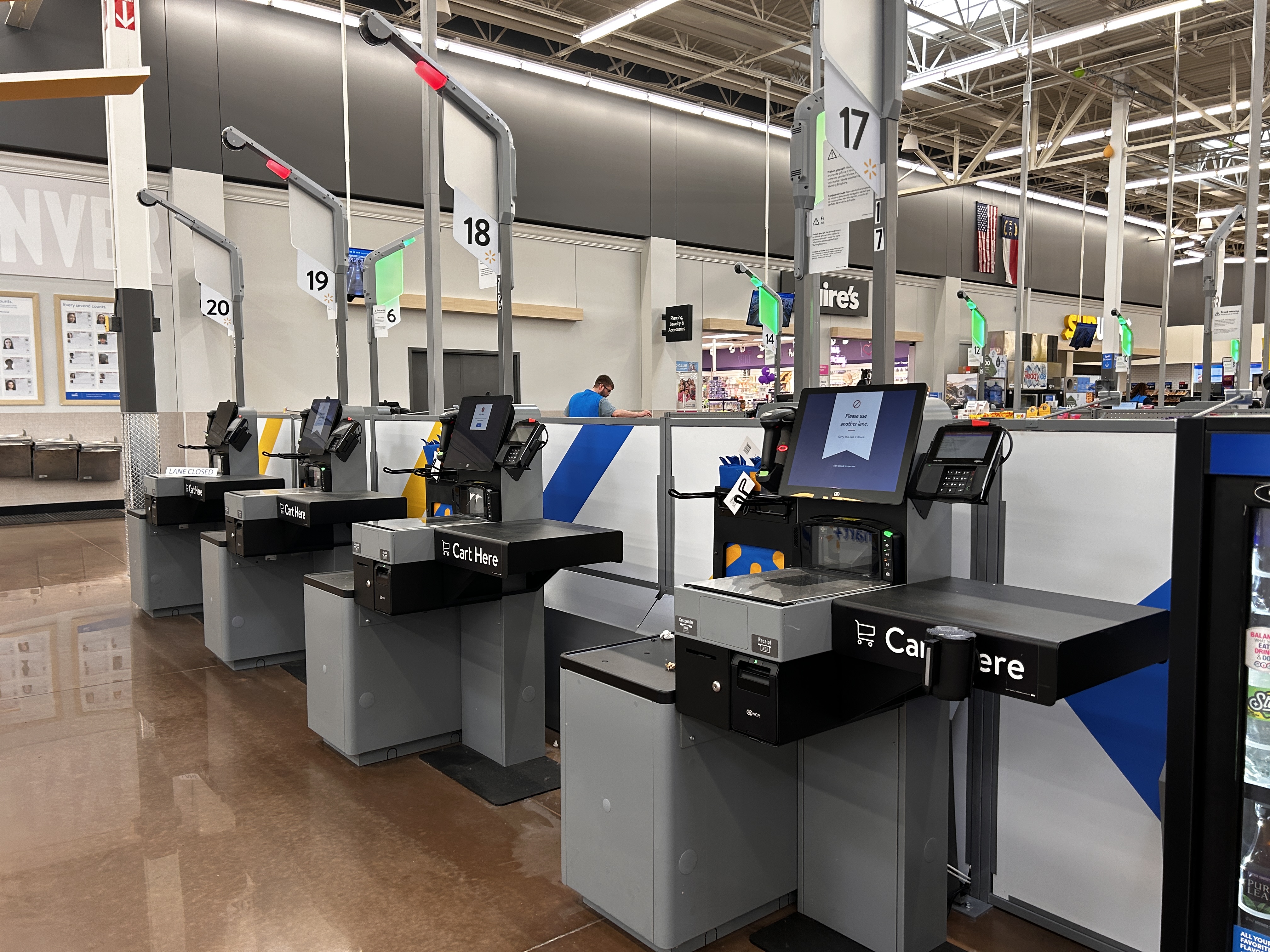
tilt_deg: -4.7
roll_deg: +1.0
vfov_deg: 53.1
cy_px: 476
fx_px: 954
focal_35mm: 26
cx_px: 635
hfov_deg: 67.3
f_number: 1.5
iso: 100
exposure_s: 1/114
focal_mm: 5.7
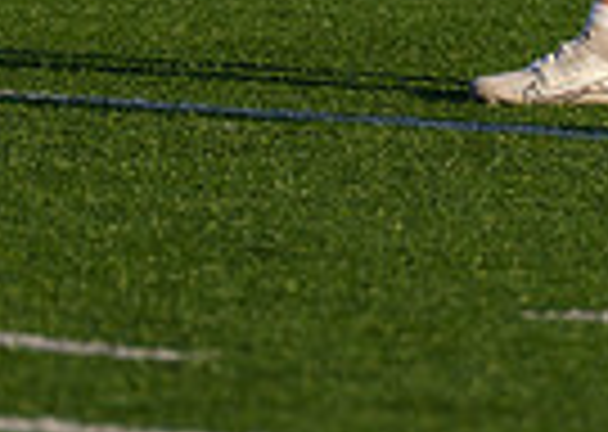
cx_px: 753
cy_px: -710
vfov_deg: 1.1
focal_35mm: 1318
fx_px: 22725
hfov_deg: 1.5
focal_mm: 200
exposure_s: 1/2500
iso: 100
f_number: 2.8
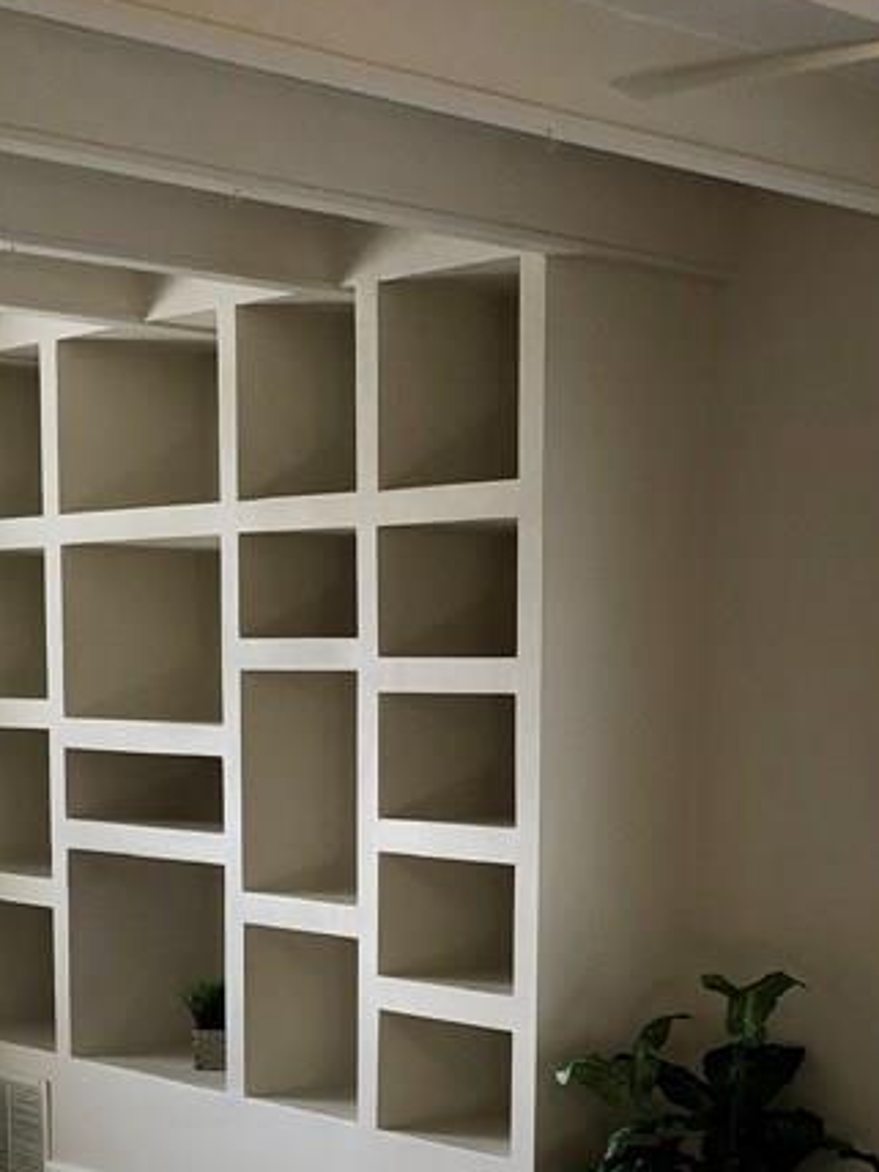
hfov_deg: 21.9
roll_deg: +0.3
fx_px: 2268
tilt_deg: -8.0
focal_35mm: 67
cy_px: 1019
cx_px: 564
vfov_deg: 28.1
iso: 40
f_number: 1.8
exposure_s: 1/120
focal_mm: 4
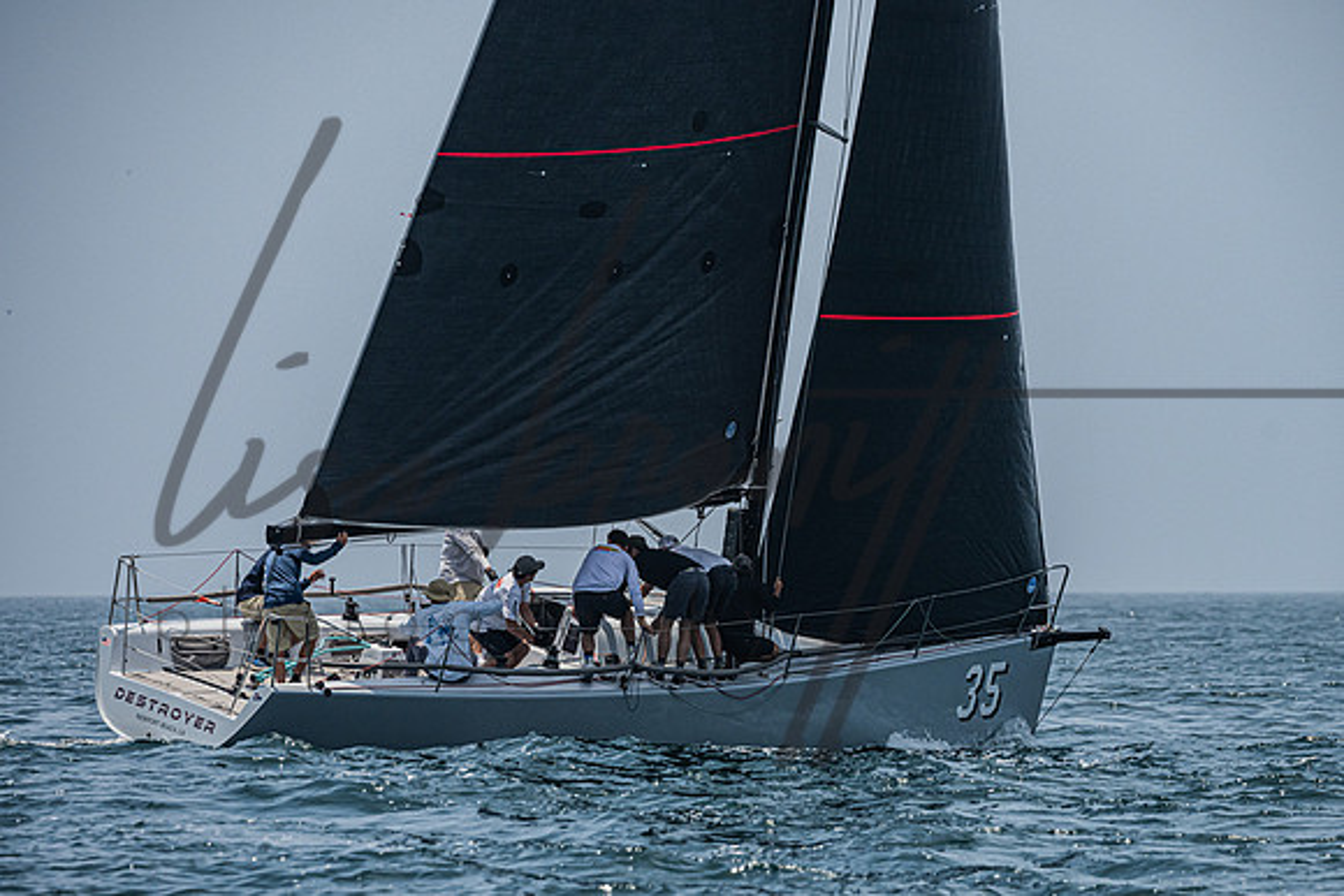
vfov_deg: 4.1
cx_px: 718
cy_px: 490
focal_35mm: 336
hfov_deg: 6.1
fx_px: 12532
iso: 400
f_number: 6.3
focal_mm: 260
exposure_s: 1/5000
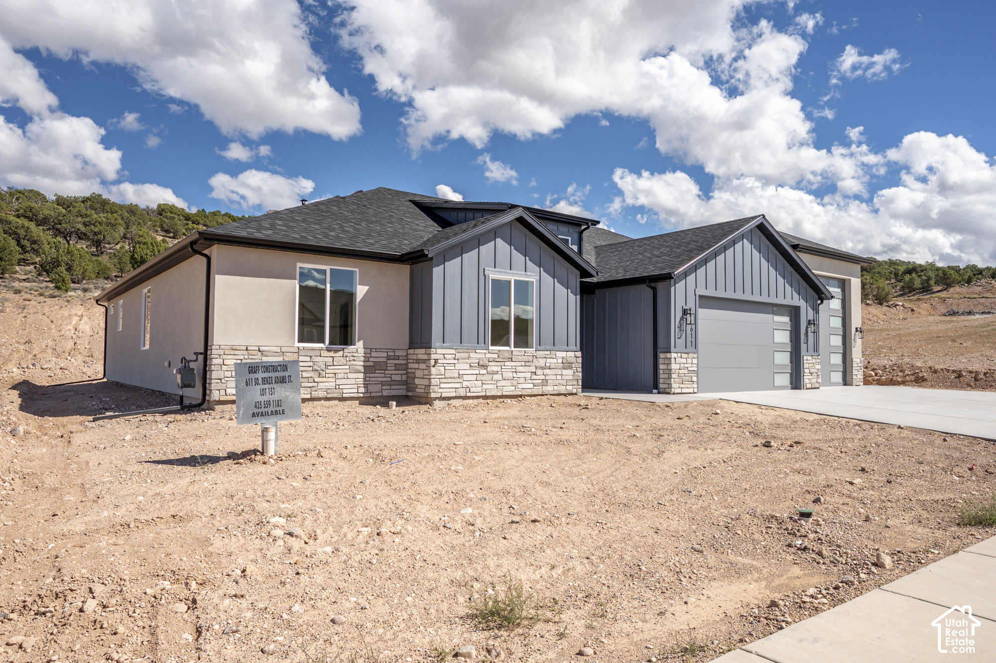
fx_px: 622
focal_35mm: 22
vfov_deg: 56.1
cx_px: 498
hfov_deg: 77.3
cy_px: 332
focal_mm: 22.5
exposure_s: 1/640
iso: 320
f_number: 13
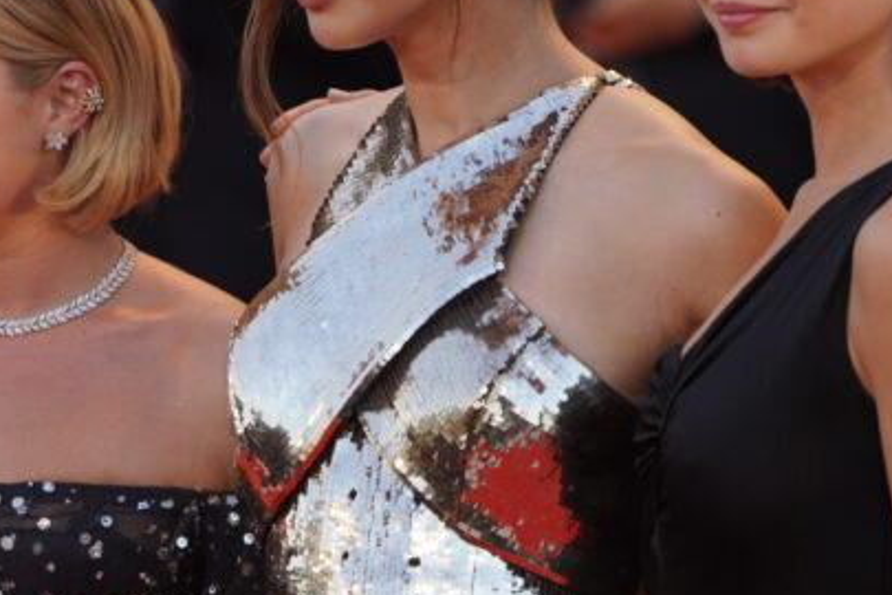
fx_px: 12462
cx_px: 403
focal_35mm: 503
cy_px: 80
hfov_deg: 4.1
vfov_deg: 2.7
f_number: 5.6
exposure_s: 1/320
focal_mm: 265
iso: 800
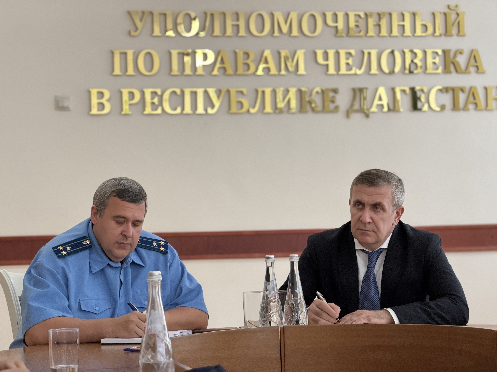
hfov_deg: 19.6
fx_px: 1436
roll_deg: +2.2
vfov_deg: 14.8
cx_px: 248
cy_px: 186
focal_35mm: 100
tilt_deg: +0.4
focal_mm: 16.89
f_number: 2.8
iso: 500
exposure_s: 1/86
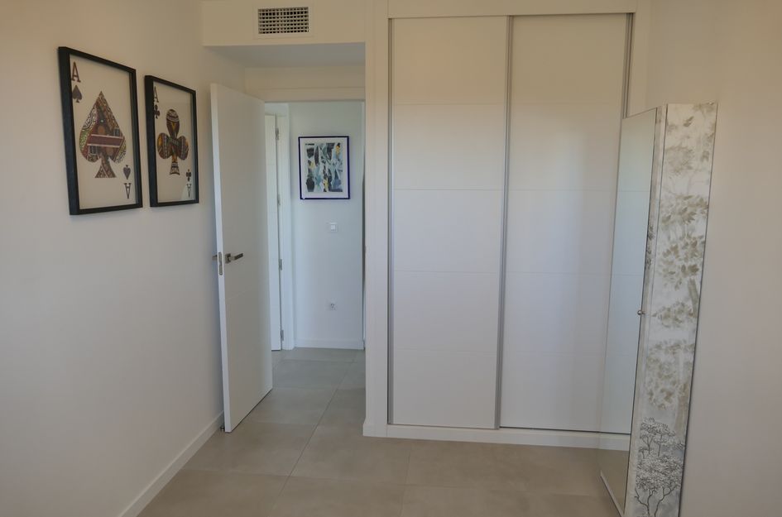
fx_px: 542
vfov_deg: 51.0
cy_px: 258
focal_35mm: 25
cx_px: 391
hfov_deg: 71.6
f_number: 2.8
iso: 125
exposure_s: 1/100
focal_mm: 9.12
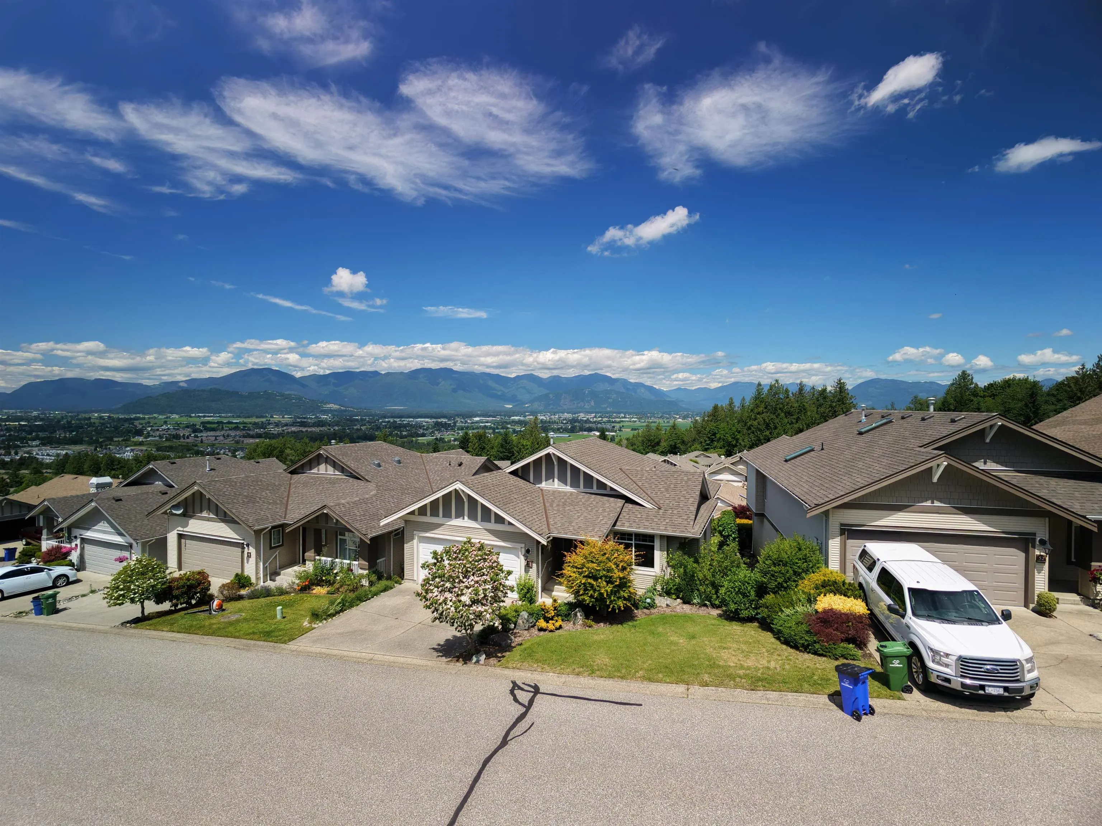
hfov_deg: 94.5
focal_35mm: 16
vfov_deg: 78.1
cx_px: 551
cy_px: 413
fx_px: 509
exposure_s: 1/80
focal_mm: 3.05
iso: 250
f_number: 2.2
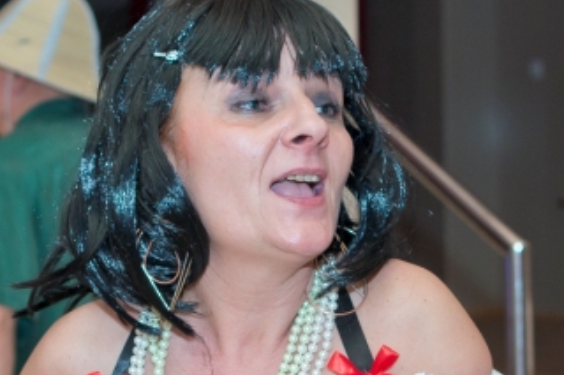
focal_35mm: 112
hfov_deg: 18.0
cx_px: 497
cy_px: 529
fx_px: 1754
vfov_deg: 11.8
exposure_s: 1/320
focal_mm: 35
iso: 320
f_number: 3.5
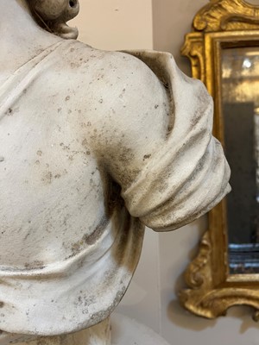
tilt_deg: -1.4
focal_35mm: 25
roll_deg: +1.9
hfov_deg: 54.9
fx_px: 249
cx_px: 130
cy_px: 172
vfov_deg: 69.4
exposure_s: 1/50
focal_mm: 5.1
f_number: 1.6
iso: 160
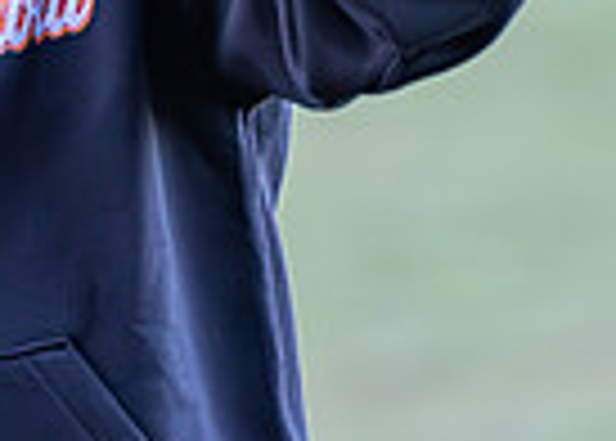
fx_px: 15736
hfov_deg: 2.2
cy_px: 118
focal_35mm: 899
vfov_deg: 1.6
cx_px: -155
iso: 1600
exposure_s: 1/1600
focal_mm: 139
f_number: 2.8
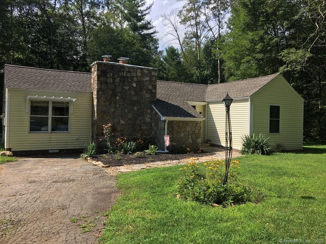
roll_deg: -1.0
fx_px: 273
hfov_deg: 61.7
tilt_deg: +0.4
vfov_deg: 48.2
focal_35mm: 29
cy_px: 122
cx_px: 163
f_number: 2.2
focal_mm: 4.15
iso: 25
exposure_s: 1/950
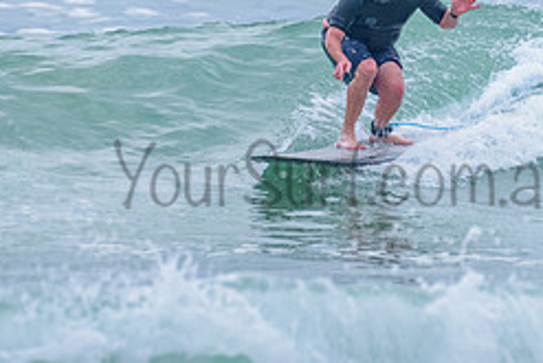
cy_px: 62
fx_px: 21687
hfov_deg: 1.4
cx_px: 289
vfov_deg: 1.0
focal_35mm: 1437
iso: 800
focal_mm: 500
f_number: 5.6
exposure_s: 1/2000
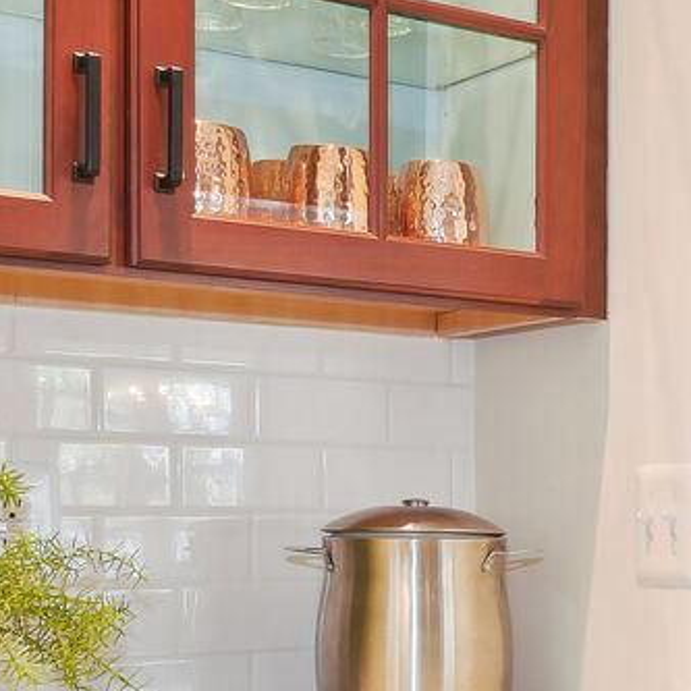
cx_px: 1191
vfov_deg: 22.9
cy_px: 492
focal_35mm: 75
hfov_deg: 18.7
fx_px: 1694
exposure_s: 1/2.5
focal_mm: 17
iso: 100
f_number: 8
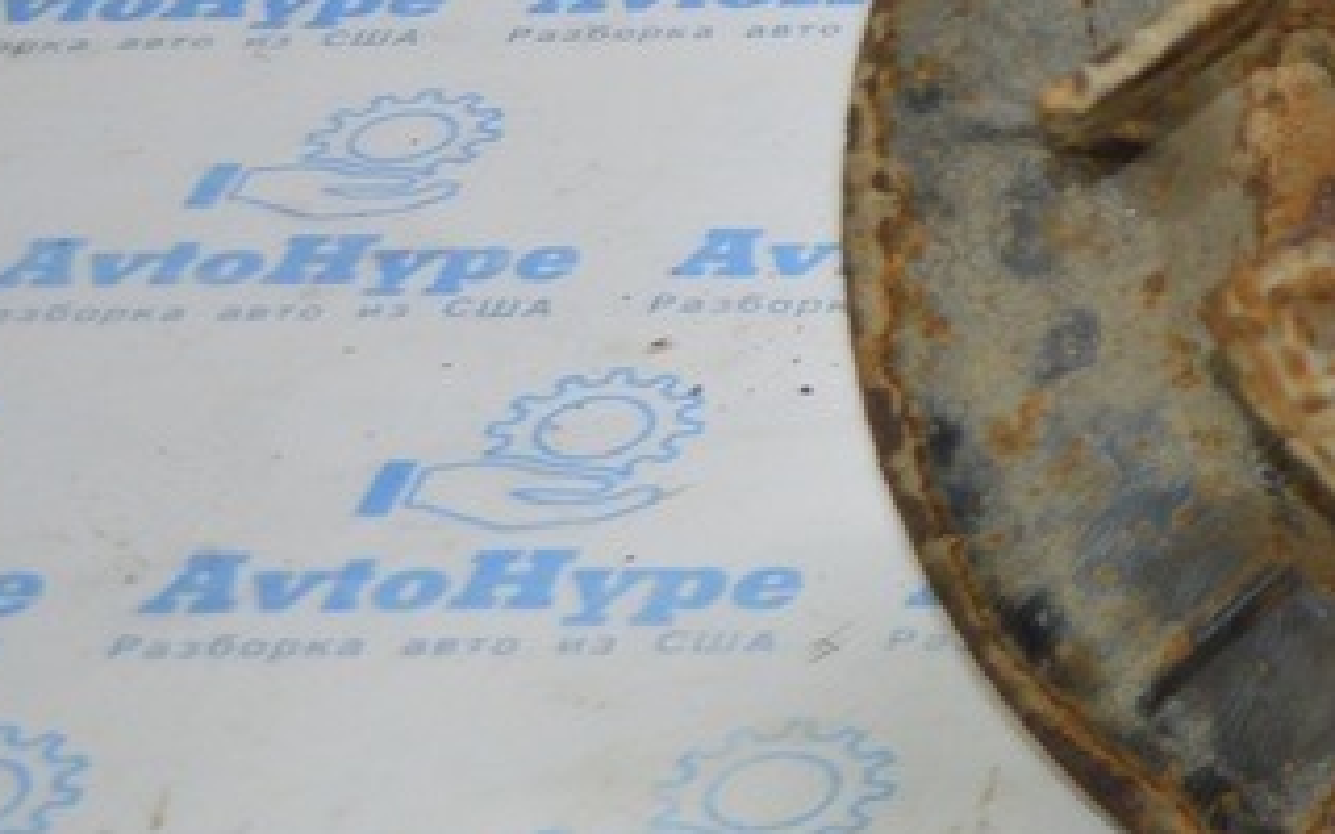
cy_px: 44
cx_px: 2073
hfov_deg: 14.2
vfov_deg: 9.5
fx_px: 4984
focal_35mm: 137
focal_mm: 28
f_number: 4.2
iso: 400
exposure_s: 1/80
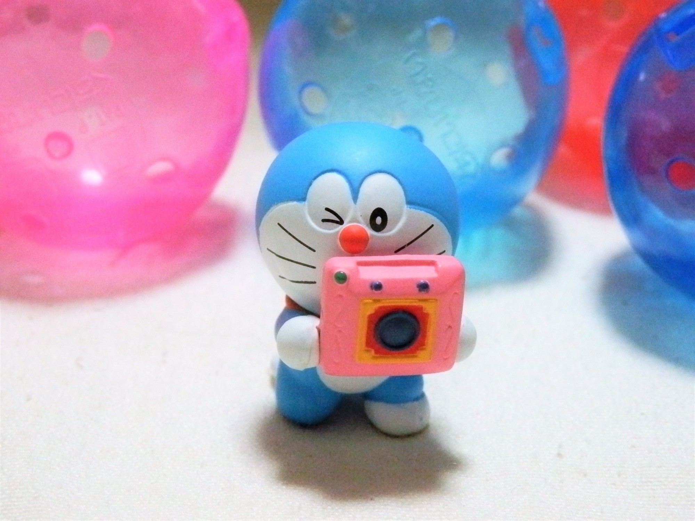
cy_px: 260
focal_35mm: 66
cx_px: 348
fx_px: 1325
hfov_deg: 29.4
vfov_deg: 22.3
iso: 1600
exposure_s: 1/80
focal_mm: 11.9
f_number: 4.4
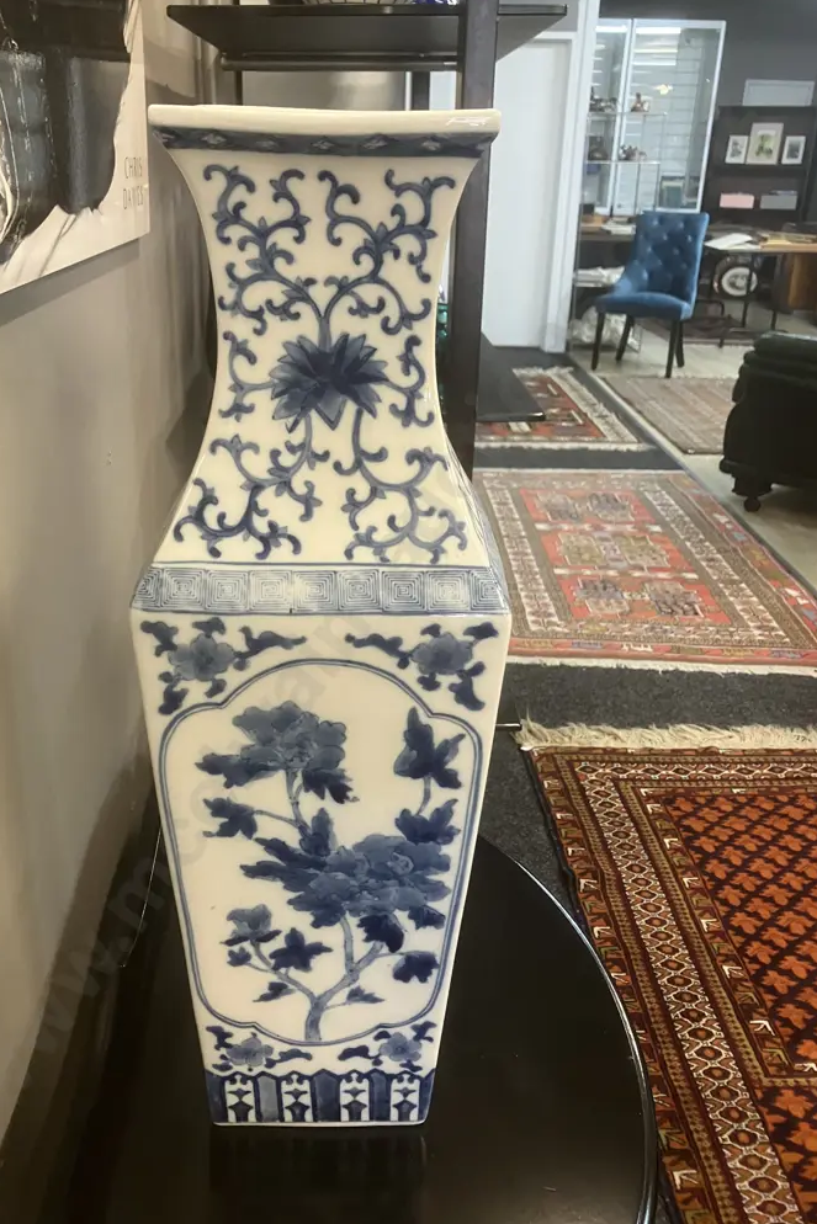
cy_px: 605
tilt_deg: -22.1
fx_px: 1021
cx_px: 360
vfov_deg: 61.9
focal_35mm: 30
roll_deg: -1.7
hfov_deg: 43.5
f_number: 1.8
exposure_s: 1/50
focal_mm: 3.99
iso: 200
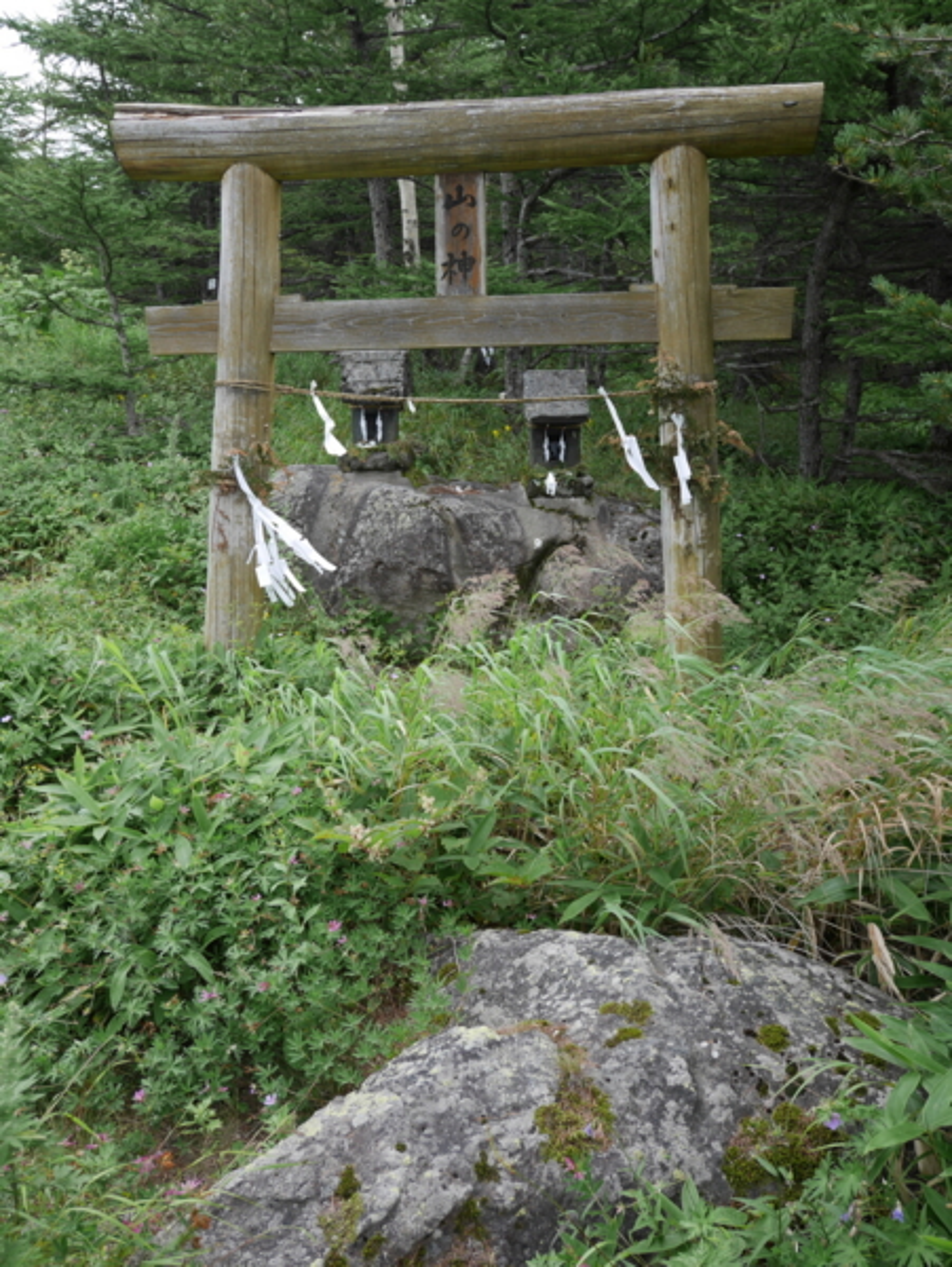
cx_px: 476
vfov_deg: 53.9
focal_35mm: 34
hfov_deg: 41.8
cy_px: 634
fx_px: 1245
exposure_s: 1/100
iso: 200
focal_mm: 17
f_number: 4.5
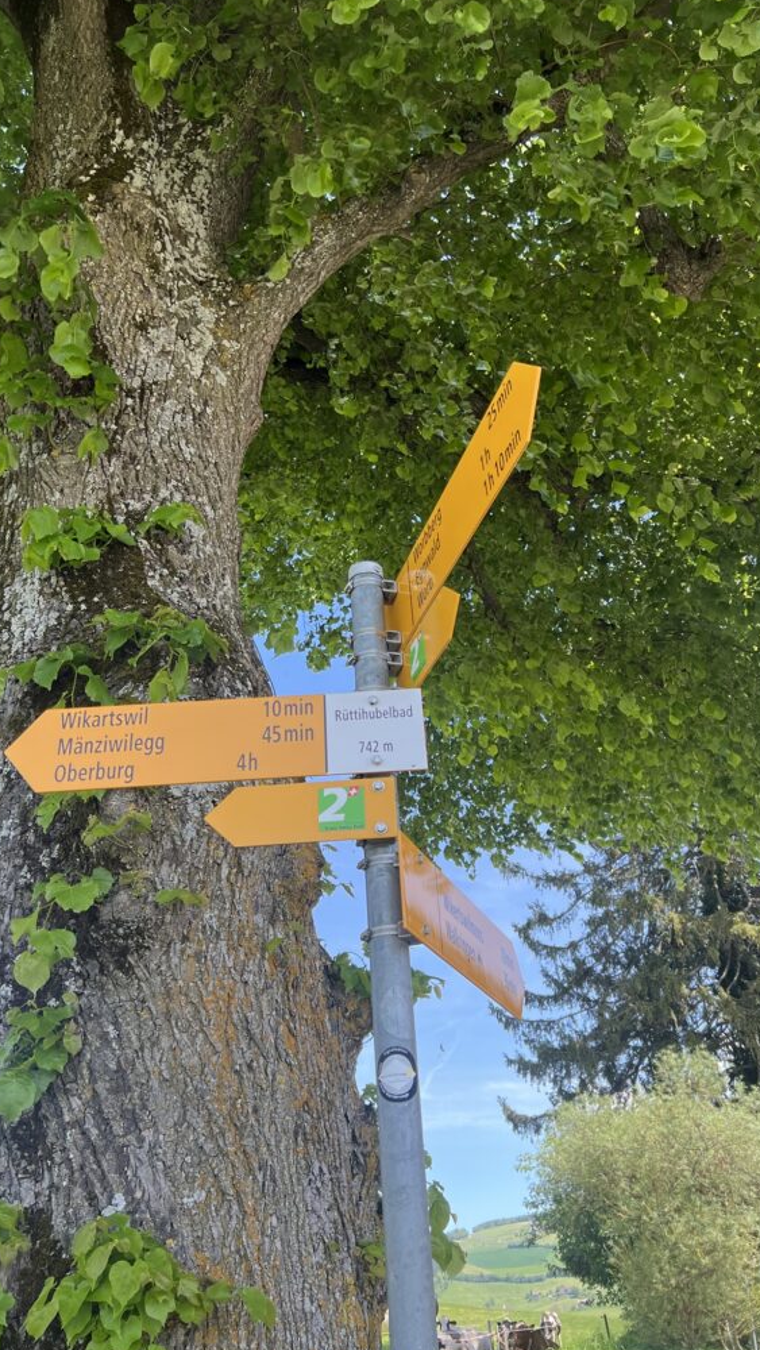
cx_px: 367
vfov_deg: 66.1
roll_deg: +3.9
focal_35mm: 29
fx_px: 1038
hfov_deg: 40.2
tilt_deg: +31.7
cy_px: 674
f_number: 1.5
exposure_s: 1/536
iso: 50
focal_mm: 5.7
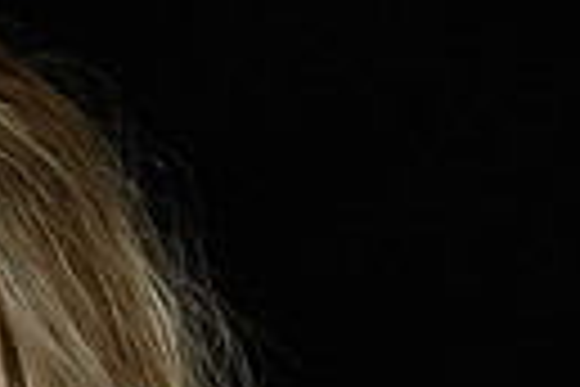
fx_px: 21781
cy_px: 785
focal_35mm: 1352
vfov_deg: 1.0
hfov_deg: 1.5
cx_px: -301
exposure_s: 1/800
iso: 1600
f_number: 8
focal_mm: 200
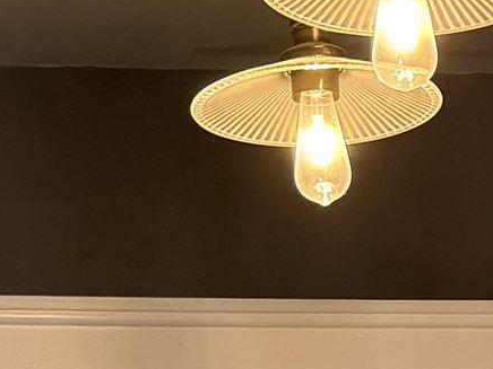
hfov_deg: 11.6
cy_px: 1018
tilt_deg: -5.6
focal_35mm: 169
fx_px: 2407
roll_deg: +5.2
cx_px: 414
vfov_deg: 7.8
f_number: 1.78
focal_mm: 6.76
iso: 125
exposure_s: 1/60
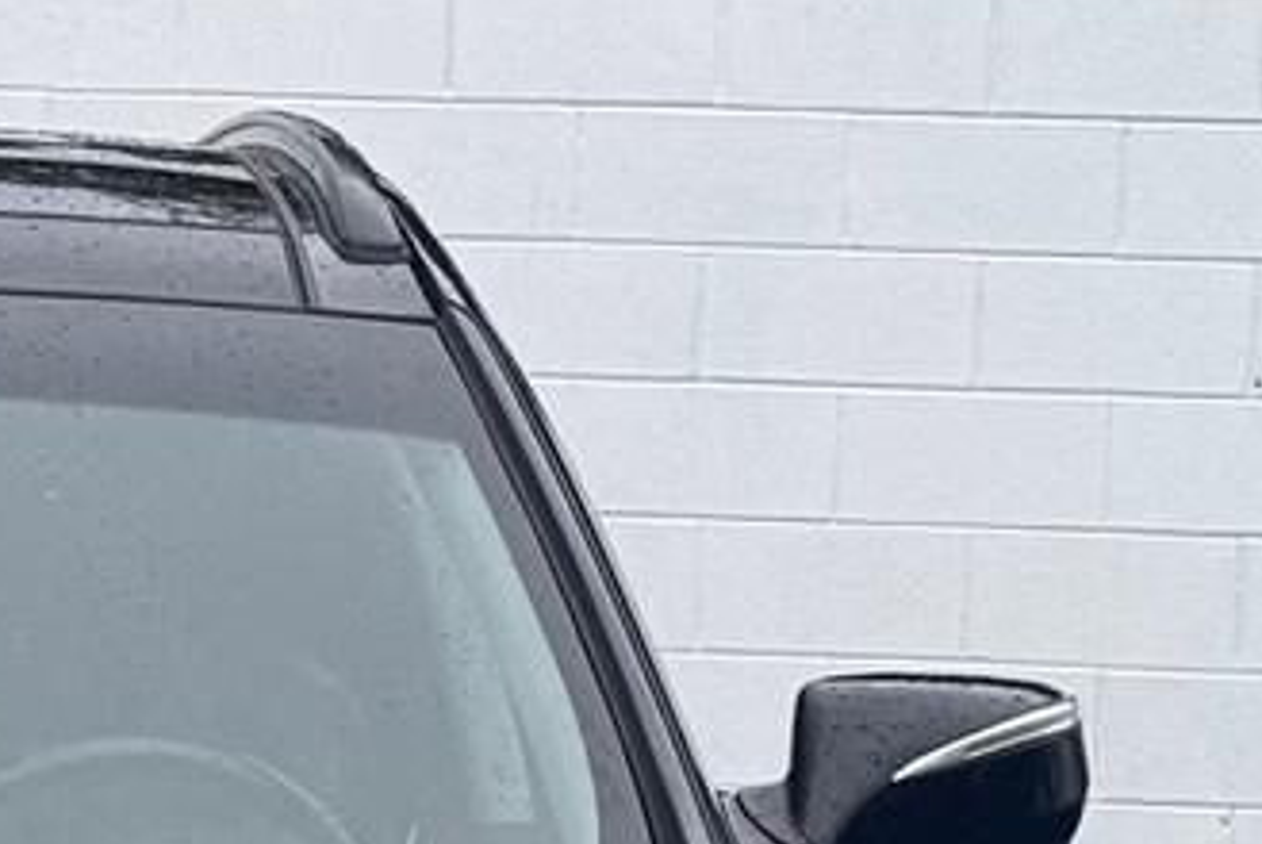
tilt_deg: -7.6
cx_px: -545
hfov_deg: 10.3
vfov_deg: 6.9
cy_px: 1554
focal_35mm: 194
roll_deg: -0.2
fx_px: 6807
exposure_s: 1/1027
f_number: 1.78
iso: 64
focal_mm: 6.76
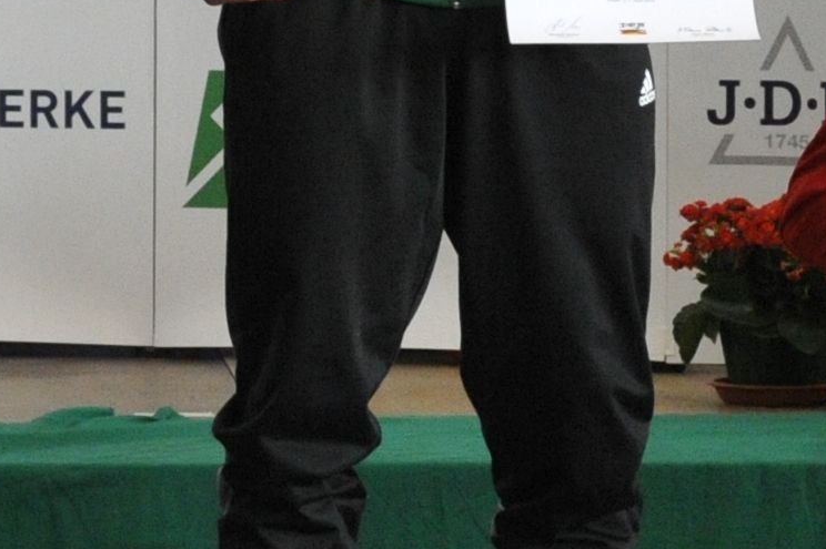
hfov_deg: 7.2
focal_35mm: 286
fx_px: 6558
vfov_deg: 4.8
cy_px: 105
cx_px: 376
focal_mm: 50
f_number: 5
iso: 4000
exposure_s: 1/400
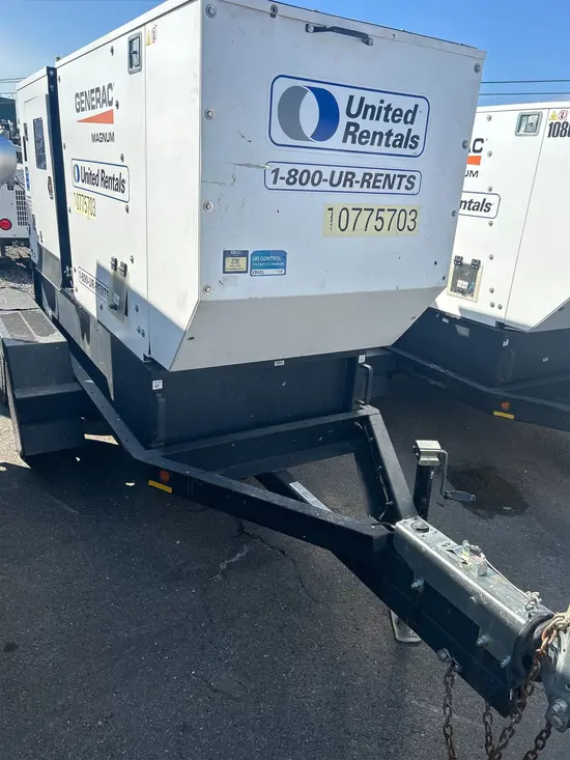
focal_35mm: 26
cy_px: 380
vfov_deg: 67.3
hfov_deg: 53.1
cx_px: 285
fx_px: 571
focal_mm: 5.7
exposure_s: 1/2571
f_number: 1.5
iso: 50
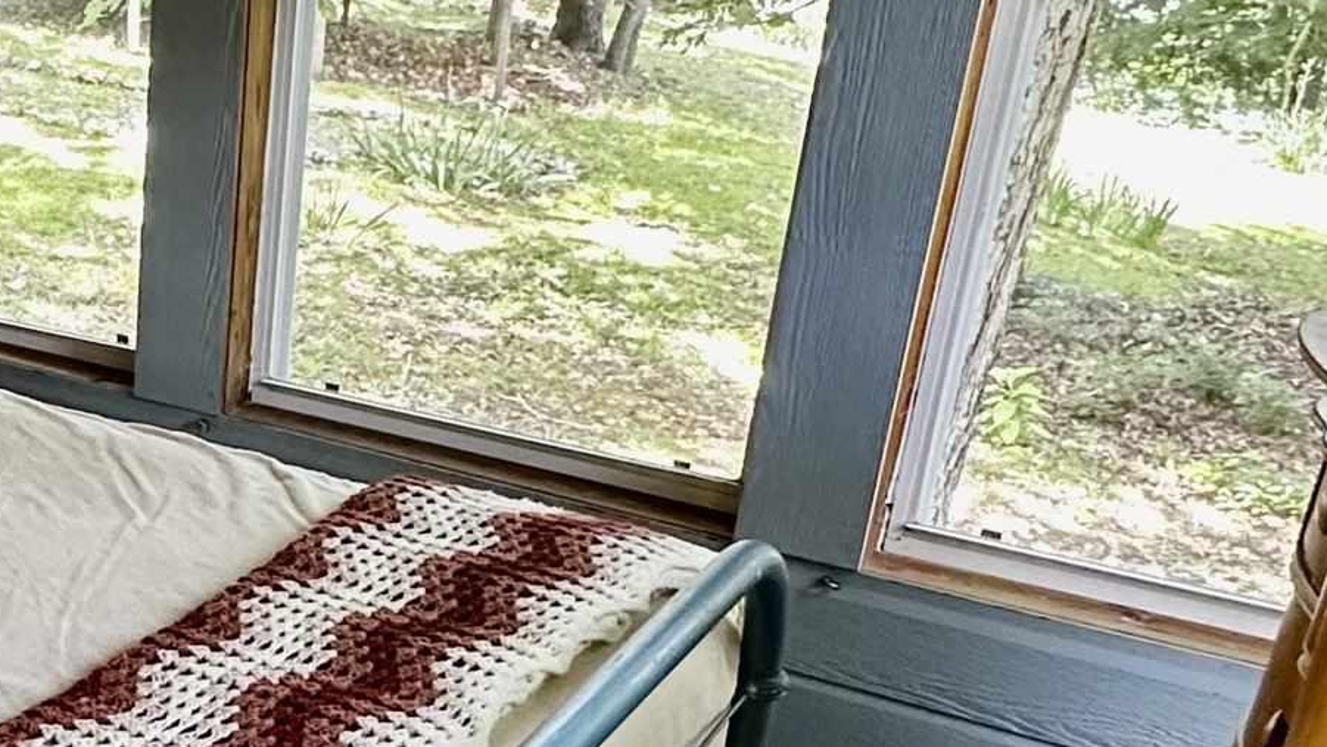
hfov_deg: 34.5
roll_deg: +1.0
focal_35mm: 52
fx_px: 1830
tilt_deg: -22.9
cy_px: 530
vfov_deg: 22.9
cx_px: -128
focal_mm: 2.22
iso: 320
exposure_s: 1/120
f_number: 2.2
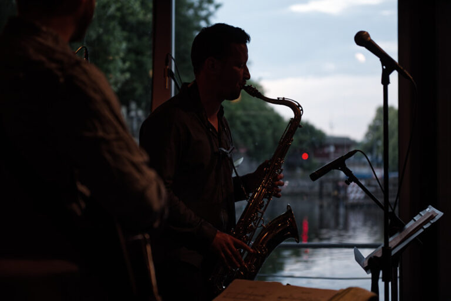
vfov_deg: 19.5
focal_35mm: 70
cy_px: 150
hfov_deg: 28.8
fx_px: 877
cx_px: 226
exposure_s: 1/160
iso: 100
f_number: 2.8
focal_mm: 70
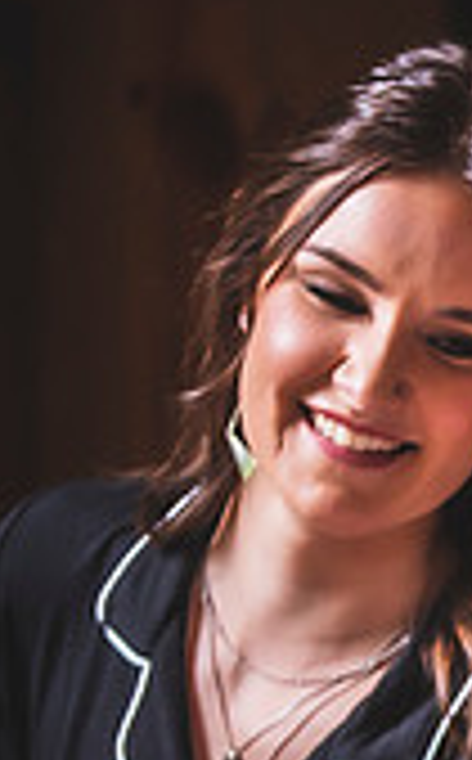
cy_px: 771
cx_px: 1299
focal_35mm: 438
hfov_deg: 2.9
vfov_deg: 4.8
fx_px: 9053
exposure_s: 1/200
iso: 400
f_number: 2.8
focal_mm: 125
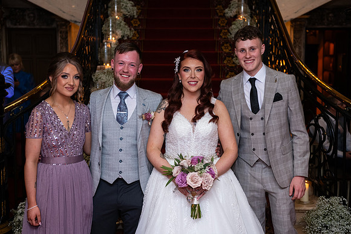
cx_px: 176
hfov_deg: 35.6
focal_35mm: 56
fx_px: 546
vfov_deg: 24.2
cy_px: 117
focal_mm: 56
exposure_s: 1/160
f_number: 3.5
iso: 800
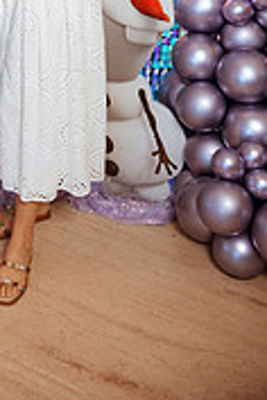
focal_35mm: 61
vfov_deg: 27.9
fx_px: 679
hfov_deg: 20.5
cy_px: -106
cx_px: -70
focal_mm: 24
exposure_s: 1/200
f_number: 3.5
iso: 500
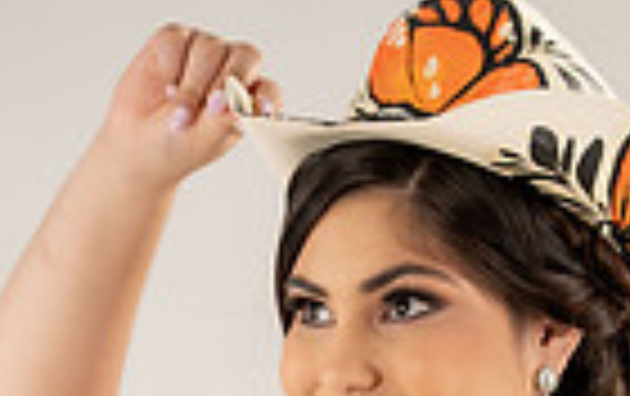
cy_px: 922
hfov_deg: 9.6
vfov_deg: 5.8
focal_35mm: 219
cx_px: 418
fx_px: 3766
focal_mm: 67
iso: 250
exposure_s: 1/320
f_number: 2.8
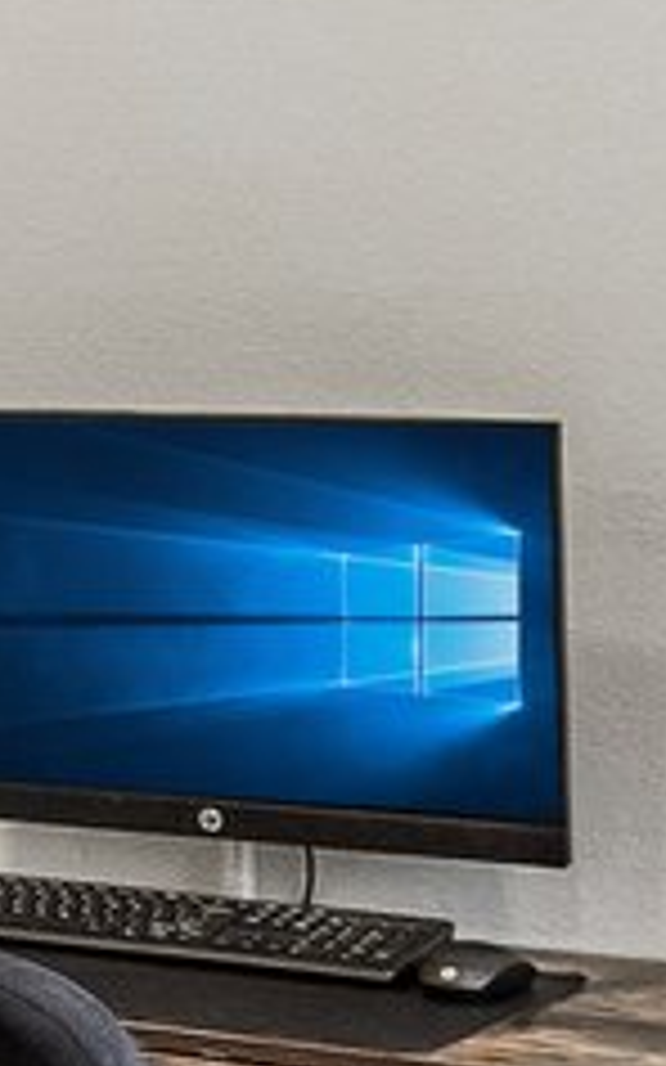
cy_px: 340
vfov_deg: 15.8
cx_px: -873
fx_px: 3836
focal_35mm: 132
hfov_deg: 9.0
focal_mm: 10
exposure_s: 1/8
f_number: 9
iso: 250
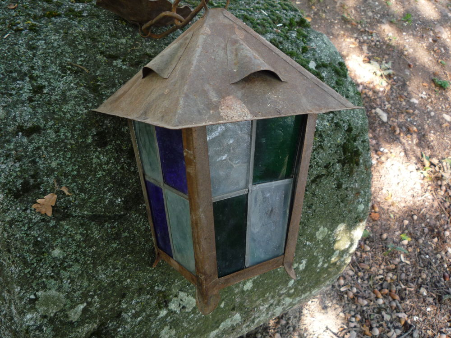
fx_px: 391
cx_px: 226
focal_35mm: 30
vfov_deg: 46.8
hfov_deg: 60.0
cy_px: 169
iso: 125
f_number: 3.3
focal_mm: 5.2
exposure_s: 1/30
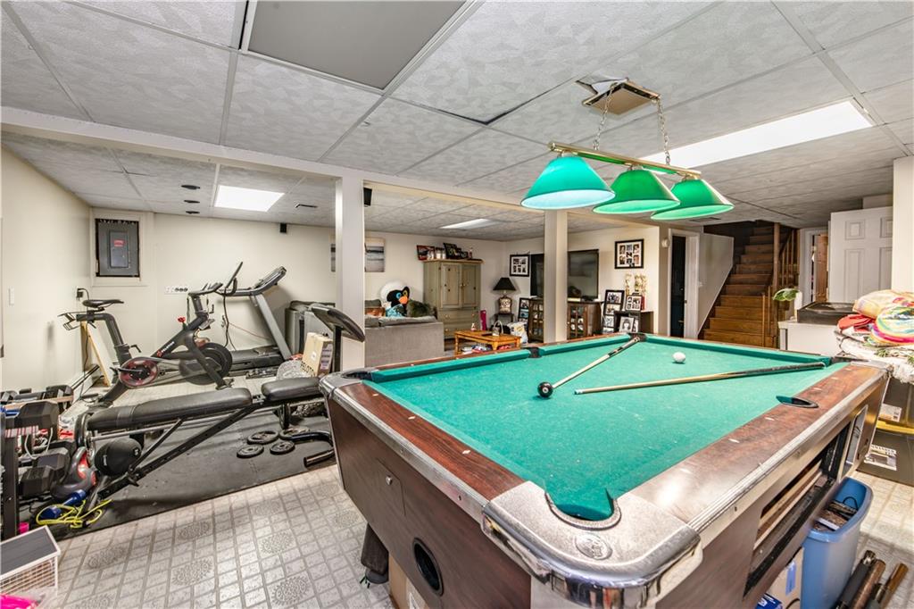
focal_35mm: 14
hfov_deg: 104.3
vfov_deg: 81.2
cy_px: 304
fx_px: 355
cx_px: 457
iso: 400
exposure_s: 1/4
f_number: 10
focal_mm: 14
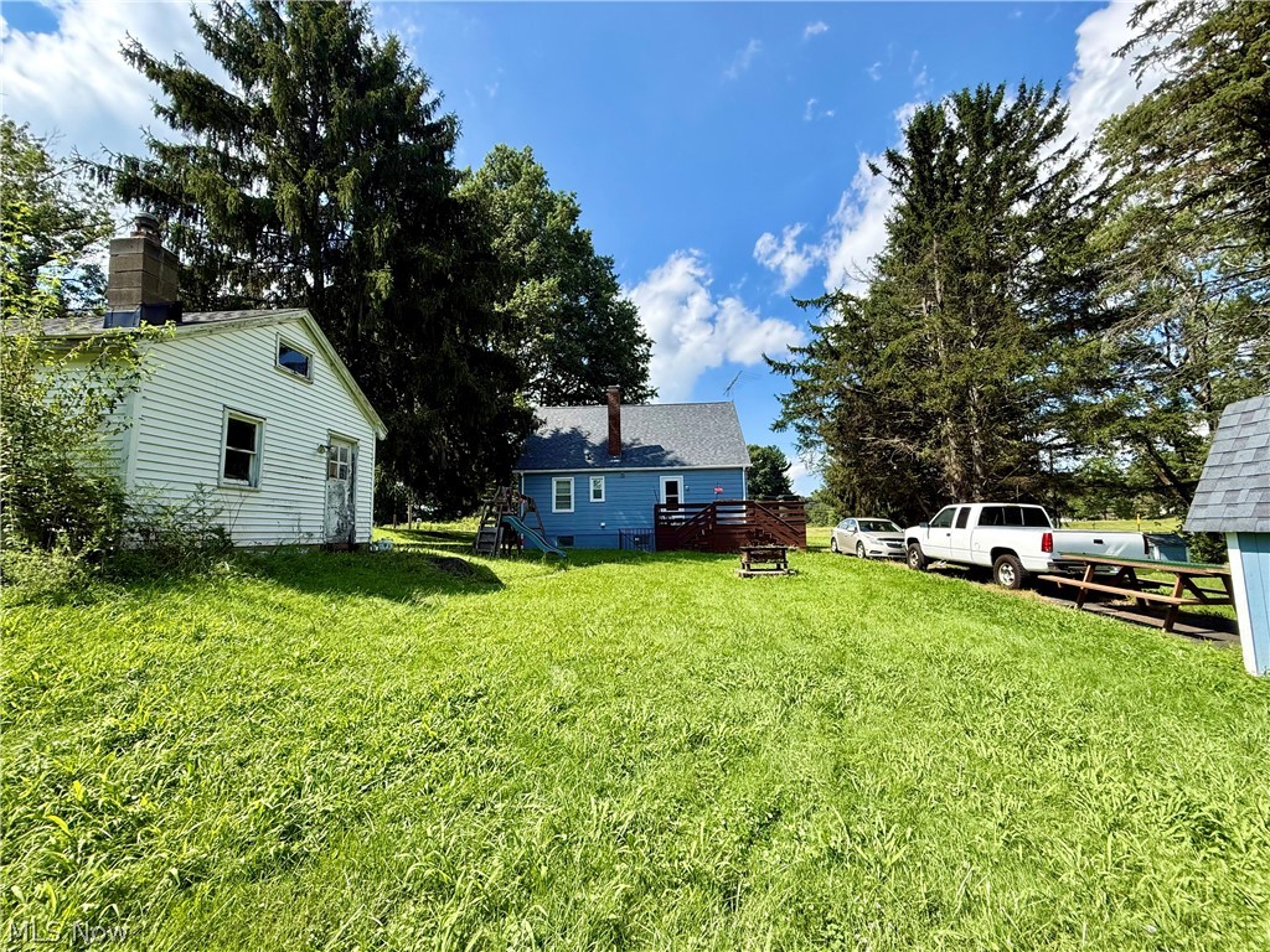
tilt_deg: +6.3
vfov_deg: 85.7
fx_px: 514
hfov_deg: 102.1
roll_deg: +0.7
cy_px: 476
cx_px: 635
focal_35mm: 14
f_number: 2.2
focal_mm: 2.22
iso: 64
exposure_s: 1/1145
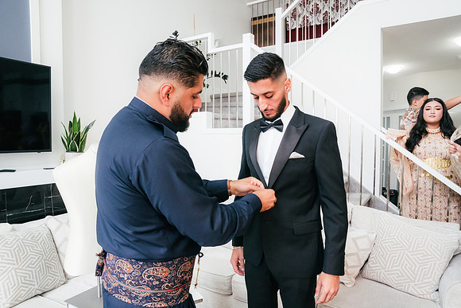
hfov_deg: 73.7
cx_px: 230
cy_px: 154
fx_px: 307
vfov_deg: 53.2
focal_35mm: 24
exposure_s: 1/160
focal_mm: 24
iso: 6400
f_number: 9
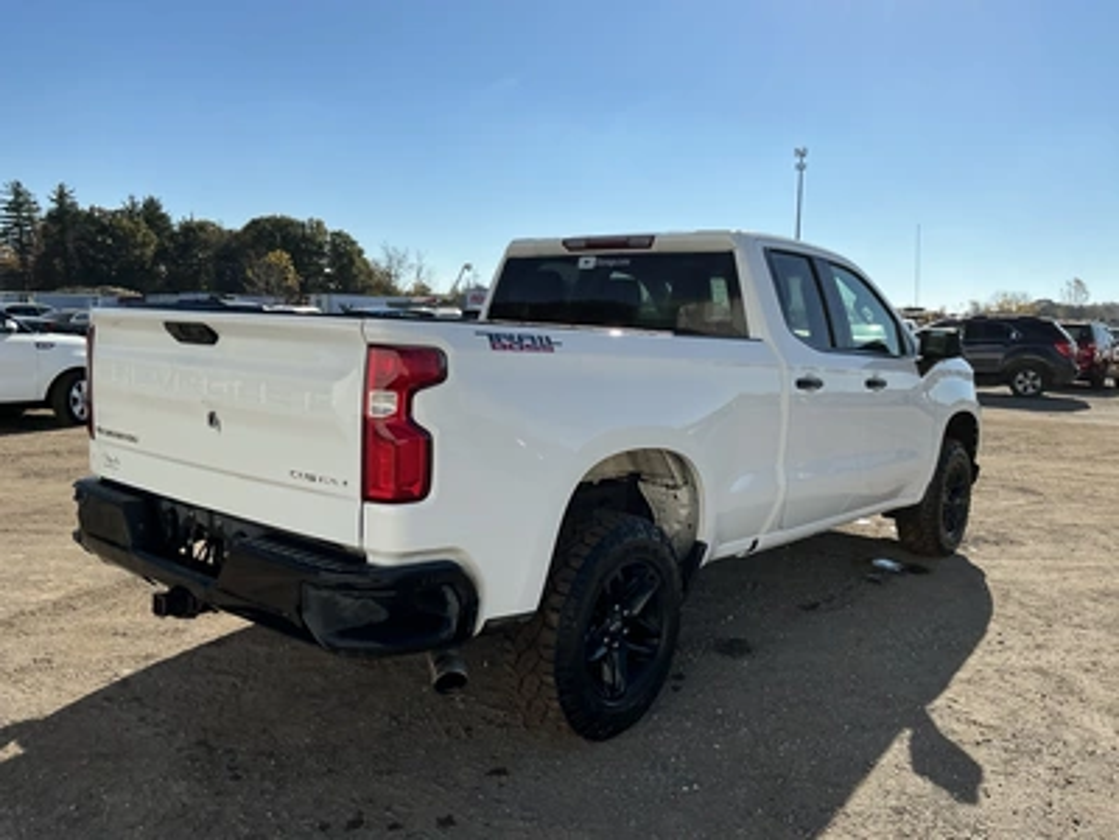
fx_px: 905
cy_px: 420
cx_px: 560
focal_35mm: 28
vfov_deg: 49.7
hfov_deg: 63.4
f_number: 1.8
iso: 25
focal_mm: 3
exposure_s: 1/2959
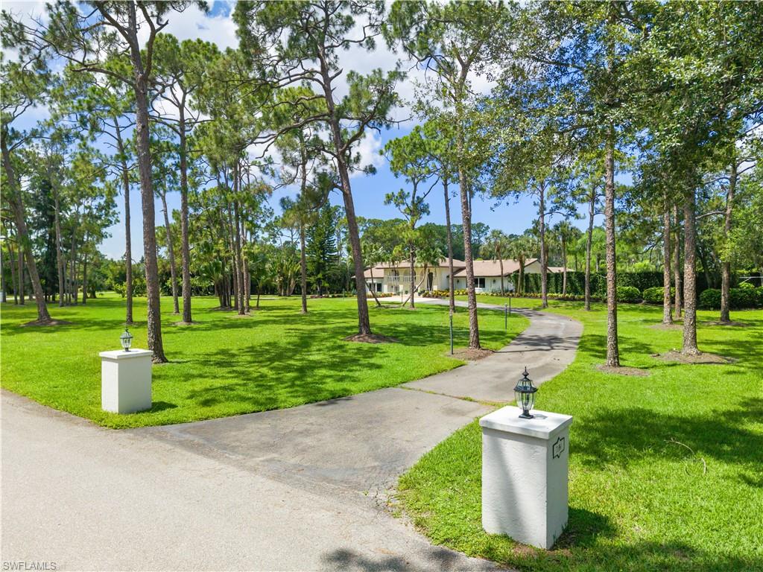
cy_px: 286
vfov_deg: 56.8
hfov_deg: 71.6
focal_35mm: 24
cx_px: 382
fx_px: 529
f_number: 1.8
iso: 100
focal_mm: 8.67
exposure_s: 1/500
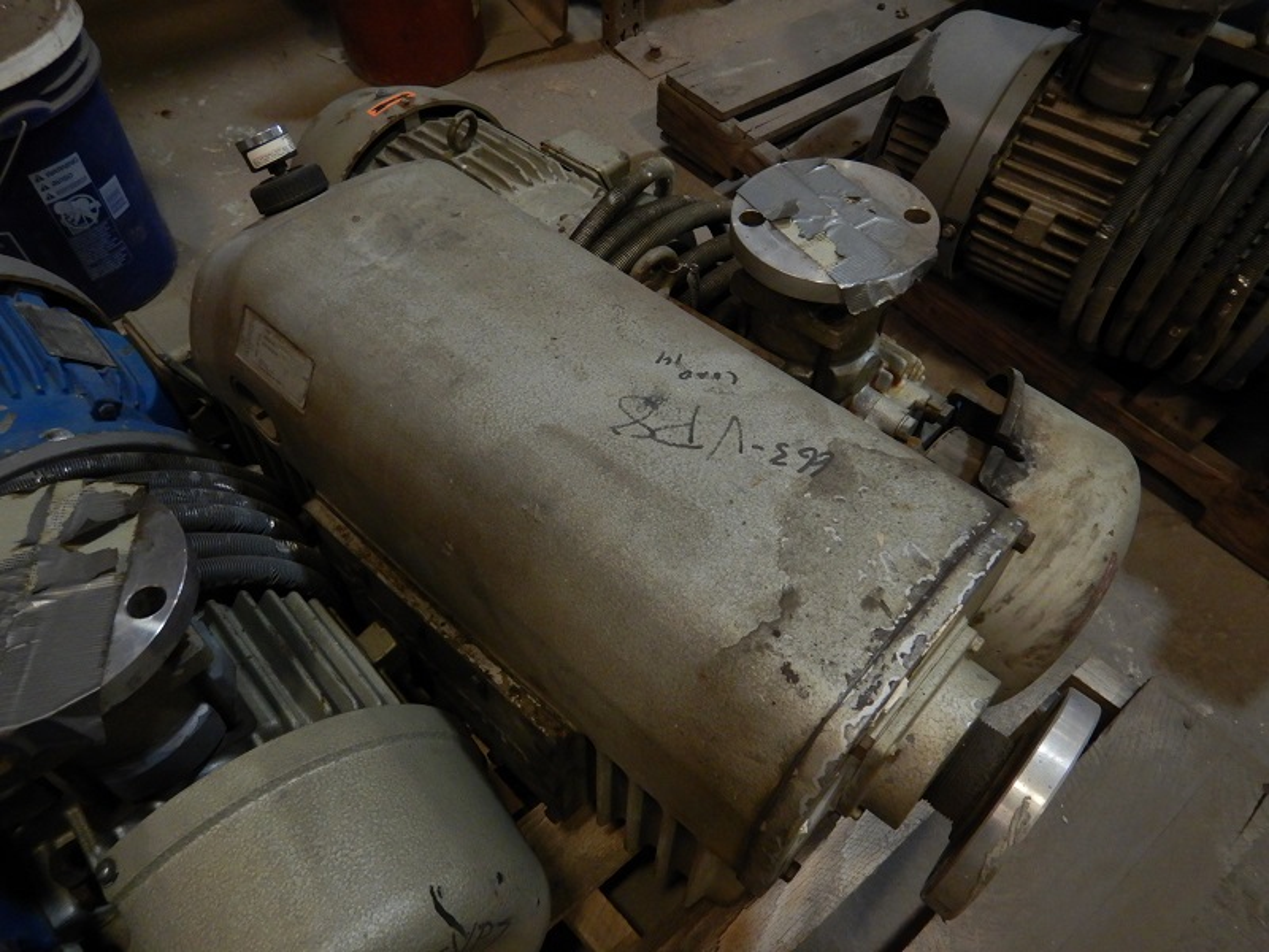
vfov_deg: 56.8
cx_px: 634
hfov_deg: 71.6
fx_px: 880
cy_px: 476
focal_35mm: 24
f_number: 2.8
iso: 400
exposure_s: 1/20
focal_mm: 4.3
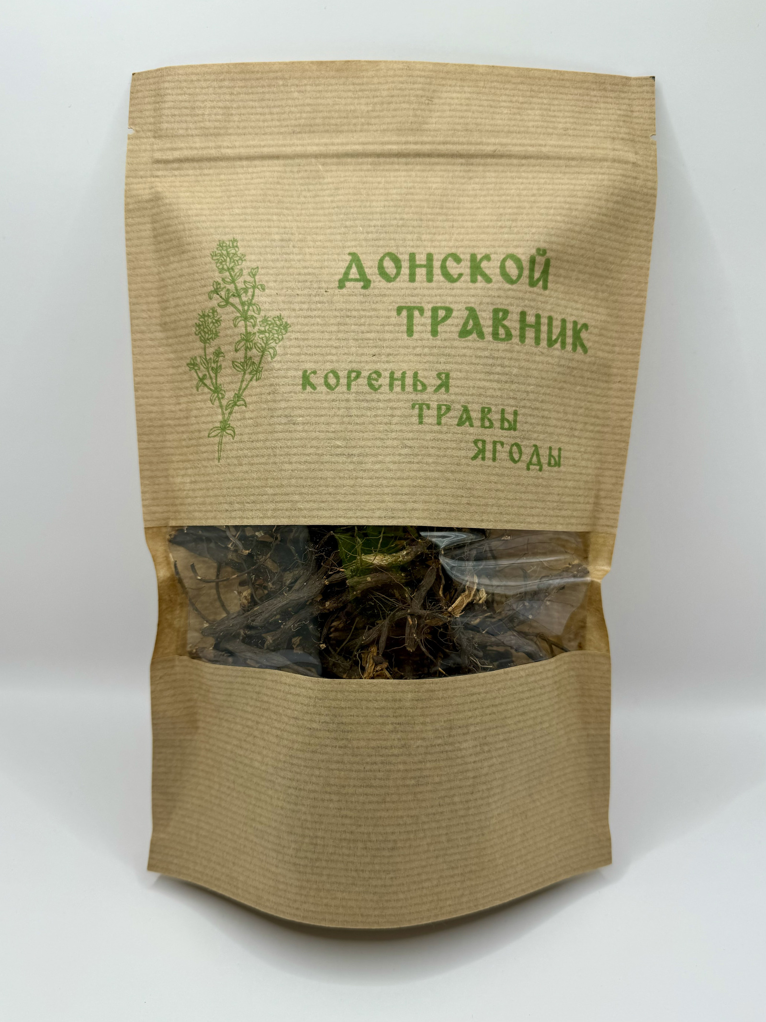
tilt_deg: -24.9
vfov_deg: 71.6
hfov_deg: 56.8
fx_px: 708
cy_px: 511
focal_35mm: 24
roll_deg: +0.3
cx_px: 383
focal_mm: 6.86
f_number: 1.78
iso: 80
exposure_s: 1/354
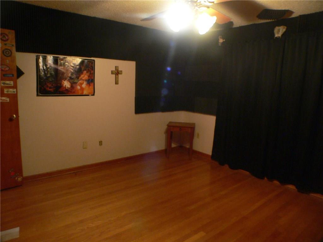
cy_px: 121
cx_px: 162
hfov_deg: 51.4
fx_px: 336
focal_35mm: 36
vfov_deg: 39.7
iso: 200
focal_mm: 6
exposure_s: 1/4
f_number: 2.8
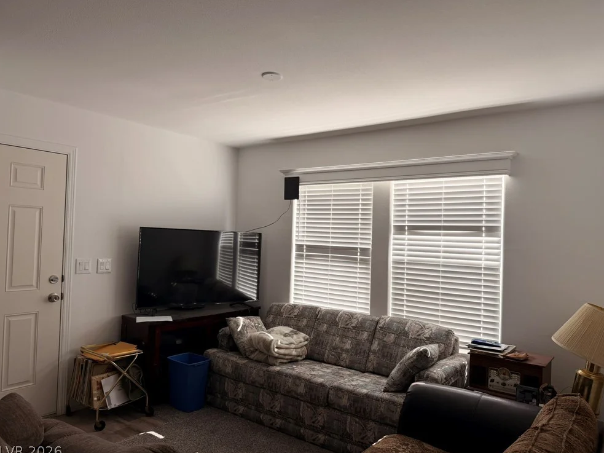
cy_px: 226
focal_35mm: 25
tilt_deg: +1.4
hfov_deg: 69.4
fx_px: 436
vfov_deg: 54.9
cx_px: 310
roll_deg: -1.6
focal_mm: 6.76
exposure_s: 1/134
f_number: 1.78
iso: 100
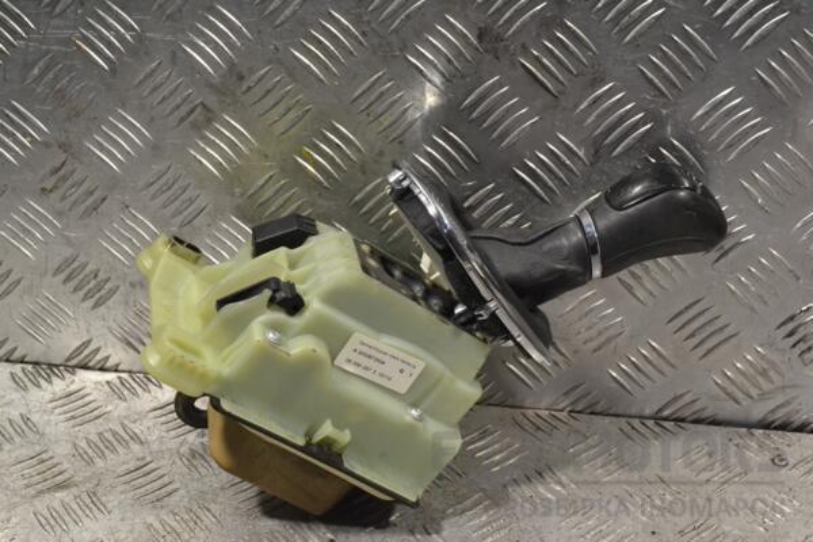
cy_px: 271
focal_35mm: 60
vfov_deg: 22.6
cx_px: 406
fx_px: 1355
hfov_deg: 33.4
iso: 3200
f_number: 9
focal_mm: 40
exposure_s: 1/320
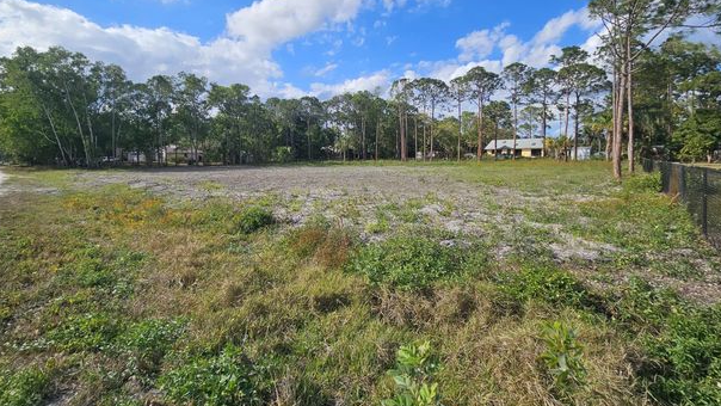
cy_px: 166
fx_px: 287
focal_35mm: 15
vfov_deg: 70.0
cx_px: 344
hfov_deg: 102.9
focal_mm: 2.2
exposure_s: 1/2693
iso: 50
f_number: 2.2
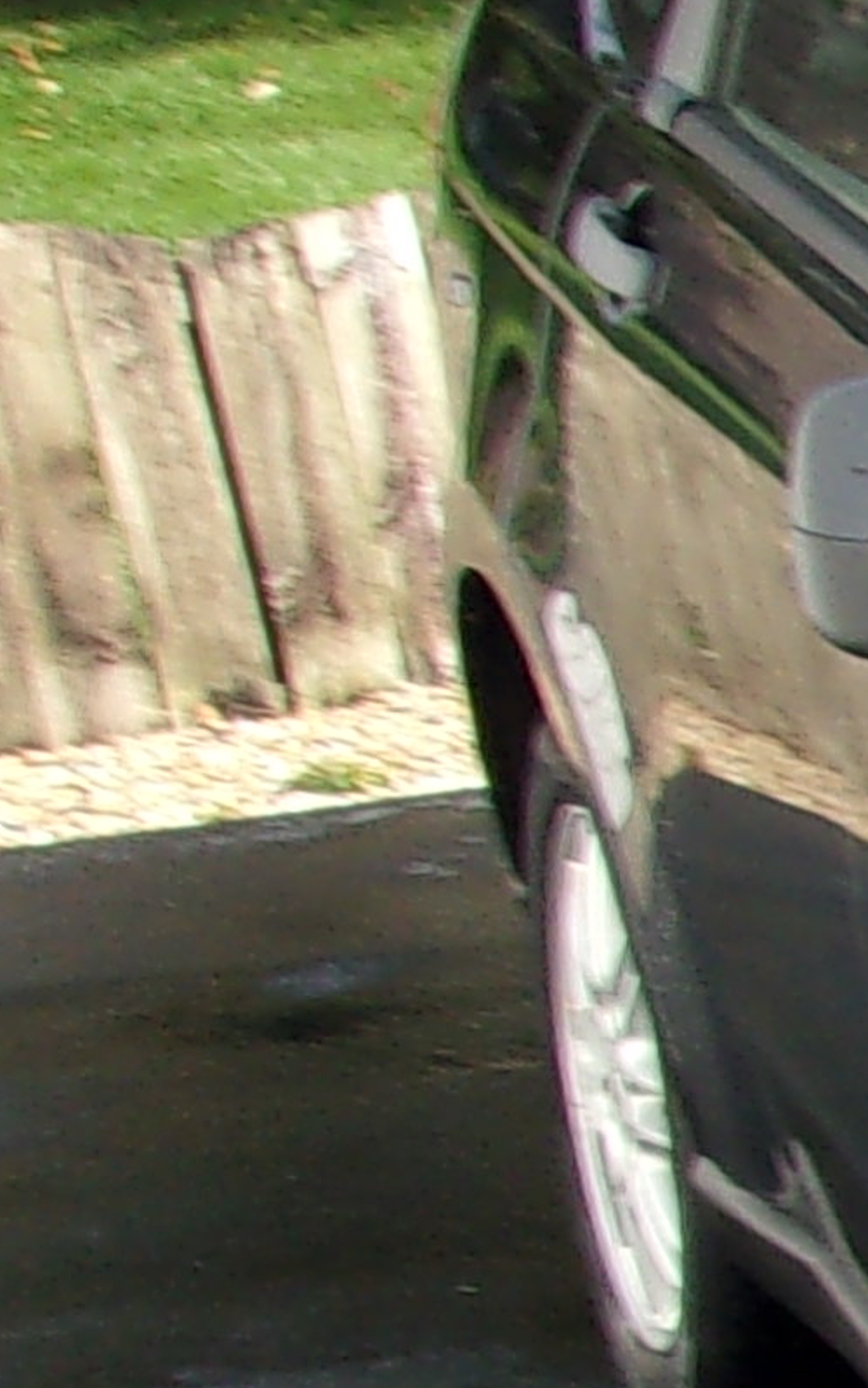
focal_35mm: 165
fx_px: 6240
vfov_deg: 12.4
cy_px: 1579
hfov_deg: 6.6
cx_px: 3252
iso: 80
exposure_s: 1/34
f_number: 10.4
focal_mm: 4.9
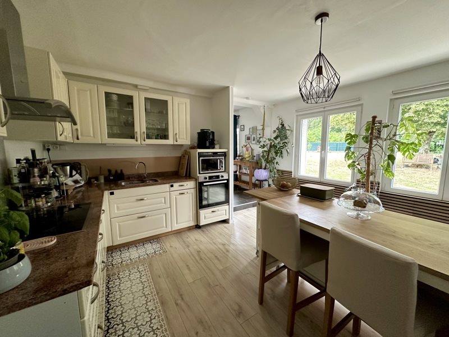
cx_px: 224
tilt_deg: -6.6
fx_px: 182
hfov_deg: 102.1
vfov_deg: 85.7
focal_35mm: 14
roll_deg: +0.3
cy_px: 168
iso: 320
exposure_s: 1/61
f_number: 2.2
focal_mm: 2.22
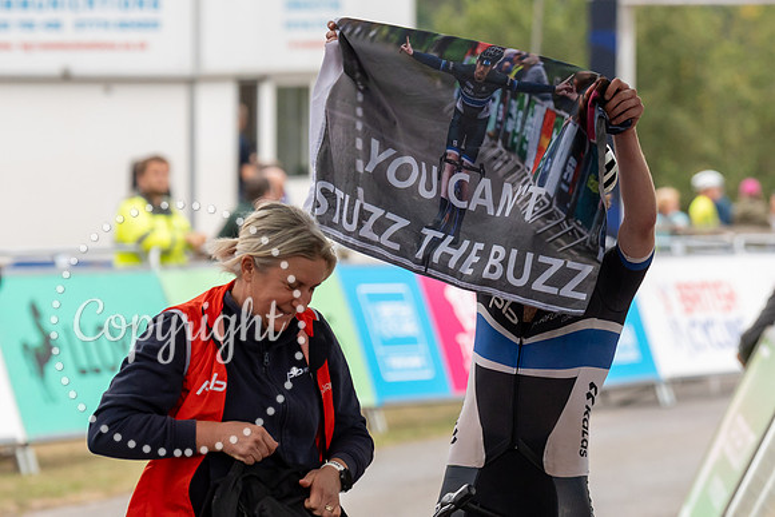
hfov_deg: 8.7
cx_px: 557
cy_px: 267
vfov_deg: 5.8
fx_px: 5096
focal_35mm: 237
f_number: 3.5
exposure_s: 1/1000
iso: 1000
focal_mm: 122
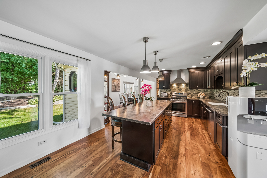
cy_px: 89
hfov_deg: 108.4
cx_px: 134
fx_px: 96
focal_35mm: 13
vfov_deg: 85.4
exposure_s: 1/5
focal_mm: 13
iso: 400
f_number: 8
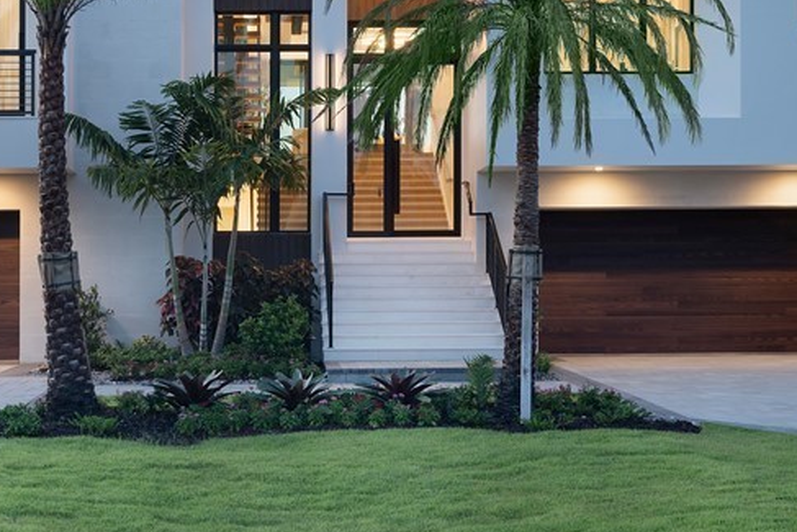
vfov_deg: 22.6
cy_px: 10
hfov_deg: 34.3
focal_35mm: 58
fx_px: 1284
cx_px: 314
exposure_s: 1/2.5
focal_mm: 26
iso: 160
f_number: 8
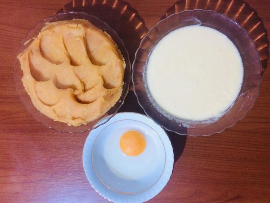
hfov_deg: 61.6
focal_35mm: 29
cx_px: 135
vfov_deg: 48.3
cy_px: 102
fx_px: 226
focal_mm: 4.15
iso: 250
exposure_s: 1/17
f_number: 2.2
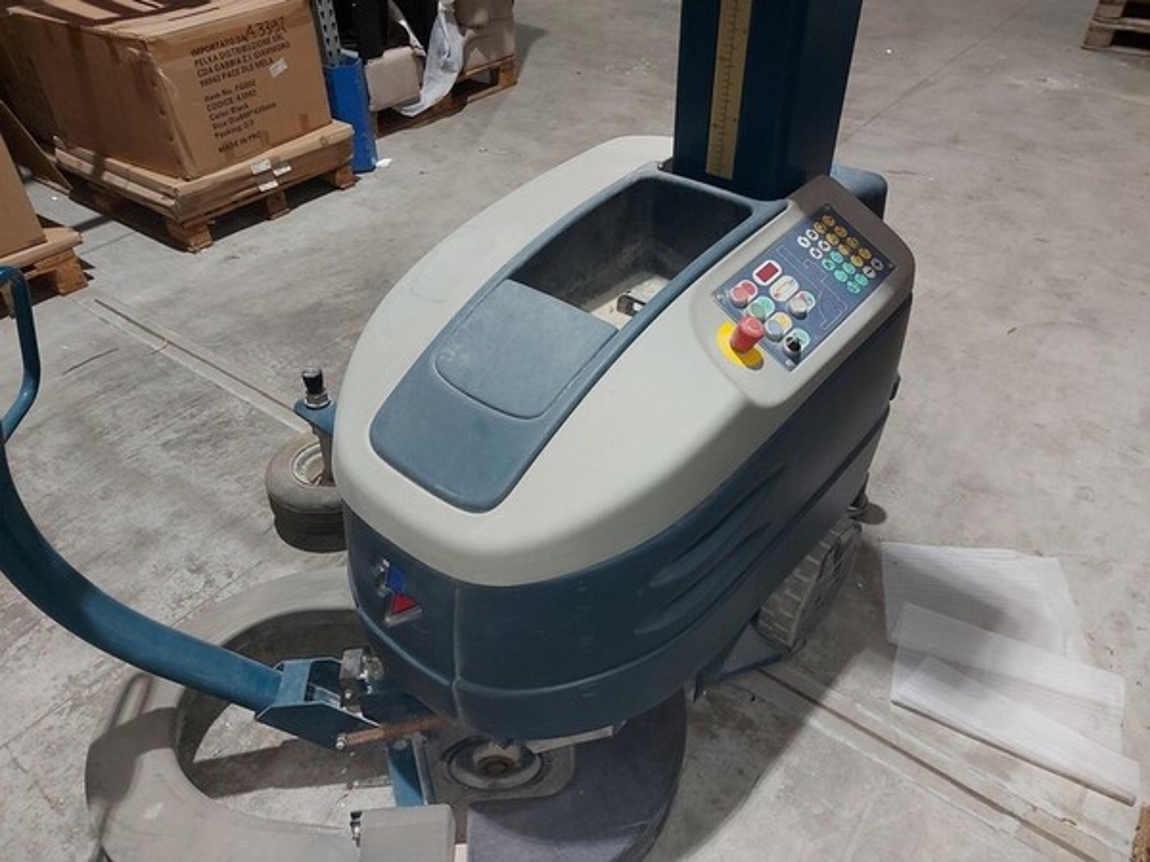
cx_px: 575
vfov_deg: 56.8
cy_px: 431
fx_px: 797
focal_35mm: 24
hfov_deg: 71.6
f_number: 1.8
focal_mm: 5.23
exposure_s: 1/30
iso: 250
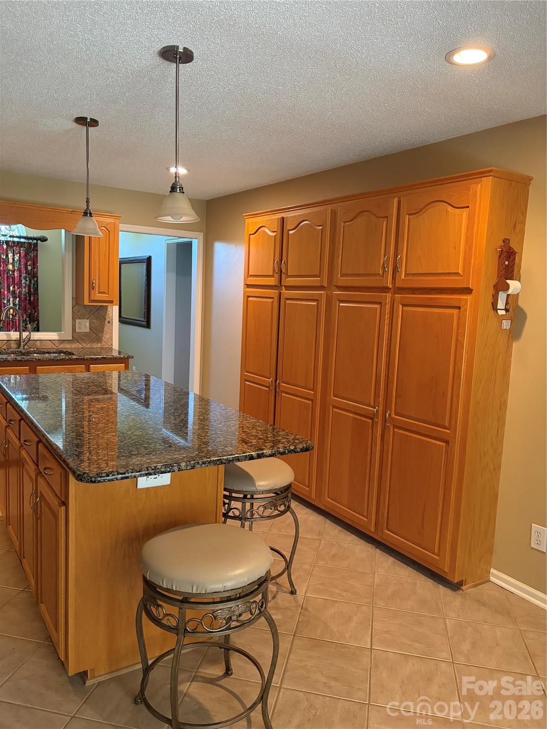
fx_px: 548
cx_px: 274
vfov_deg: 67.3
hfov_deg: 53.1
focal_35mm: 26
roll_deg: -2.6
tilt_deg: -6.3
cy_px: 364
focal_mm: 5.96
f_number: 1.6
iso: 400
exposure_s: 1/60
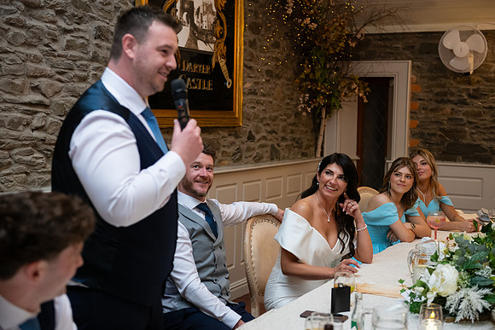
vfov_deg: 23.4
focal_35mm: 58
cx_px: 248
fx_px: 798
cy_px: 165
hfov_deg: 34.5
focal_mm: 58
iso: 800
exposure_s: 1/160
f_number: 3.5
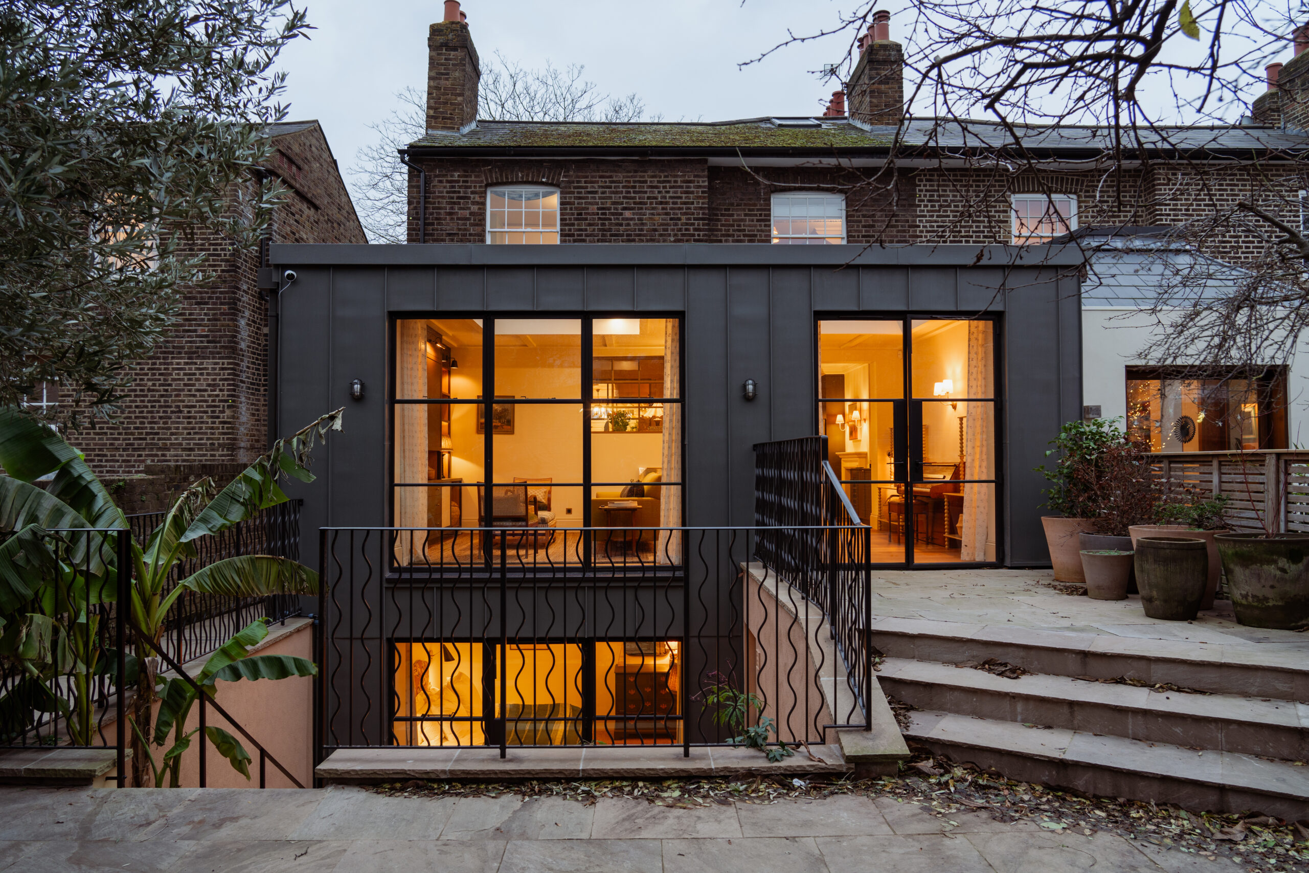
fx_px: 873
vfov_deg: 53.1
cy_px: 436
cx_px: 654
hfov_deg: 73.7
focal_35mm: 24
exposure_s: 1/3
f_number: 5.6
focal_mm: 24
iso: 160
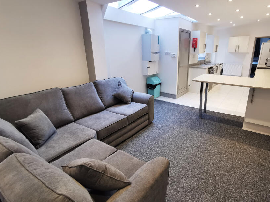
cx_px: 159
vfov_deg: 65.9
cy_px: 97
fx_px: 156
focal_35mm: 20
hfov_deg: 81.0
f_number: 2.2
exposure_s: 1/50
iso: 200
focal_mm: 2.35
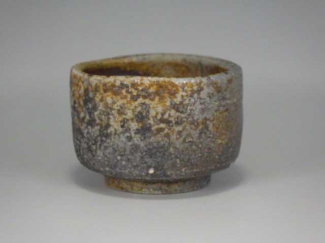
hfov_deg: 17.1
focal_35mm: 115
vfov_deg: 12.9
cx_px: 162
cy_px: 122
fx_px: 1080
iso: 400
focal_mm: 20.6
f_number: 5.2
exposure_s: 1/60
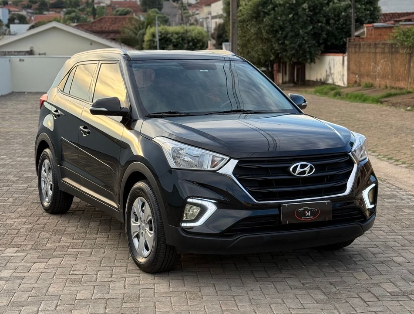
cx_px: 207
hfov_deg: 39.5
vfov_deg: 30.4
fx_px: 576
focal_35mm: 48
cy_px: 157
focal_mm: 6.76
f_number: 1.78
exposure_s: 1/596
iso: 100
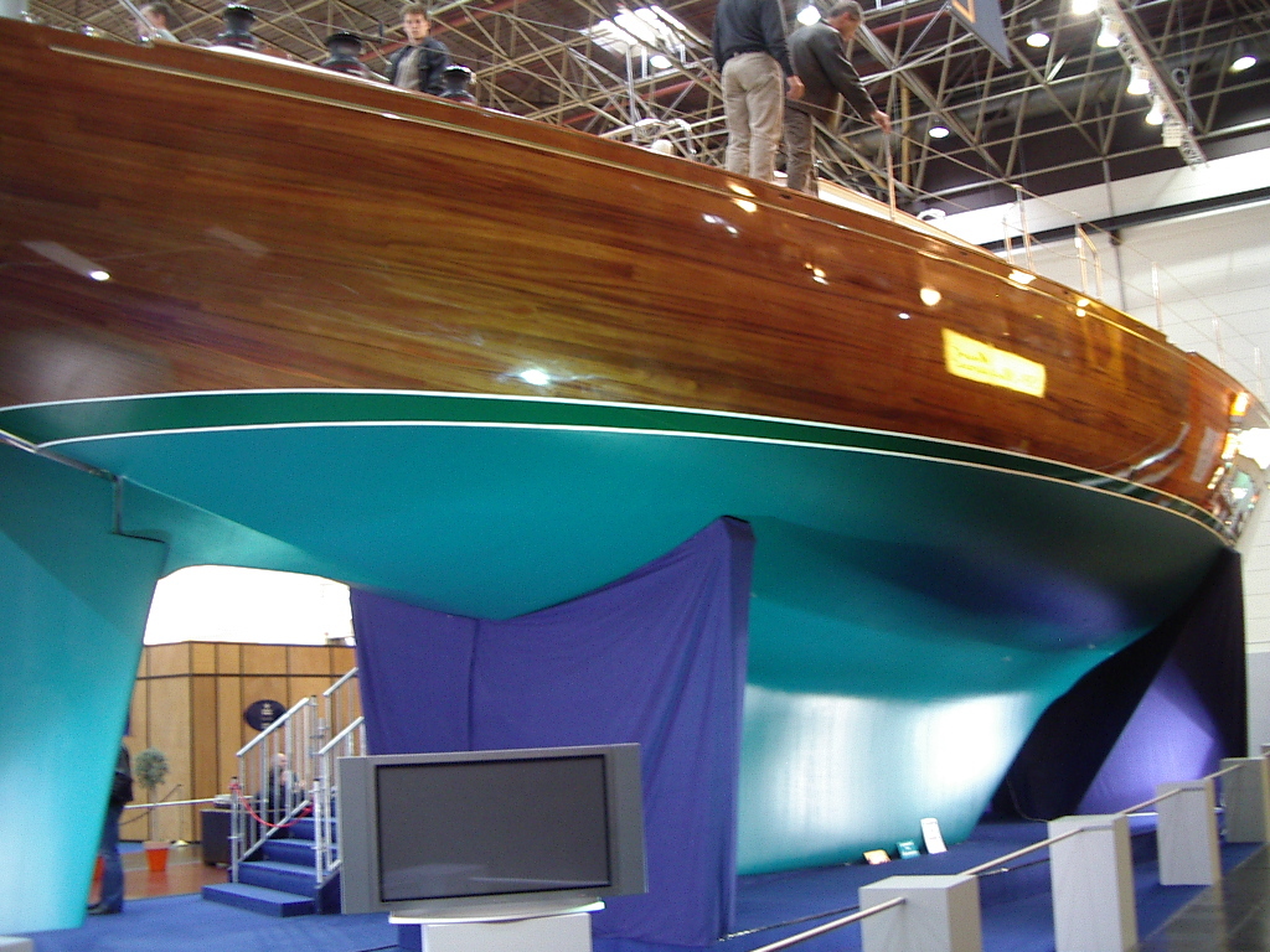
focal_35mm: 38
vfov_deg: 37.7
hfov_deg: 49.0
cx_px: 635
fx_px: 1394
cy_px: 476
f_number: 2.6
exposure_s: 1/5
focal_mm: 5.8
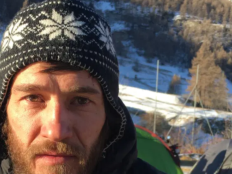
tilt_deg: -2.1
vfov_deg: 23.2
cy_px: 150
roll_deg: -2.3
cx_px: 89
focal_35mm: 62
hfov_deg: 31.1
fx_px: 416
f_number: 2.2
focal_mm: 4.15
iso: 25
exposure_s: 1/460
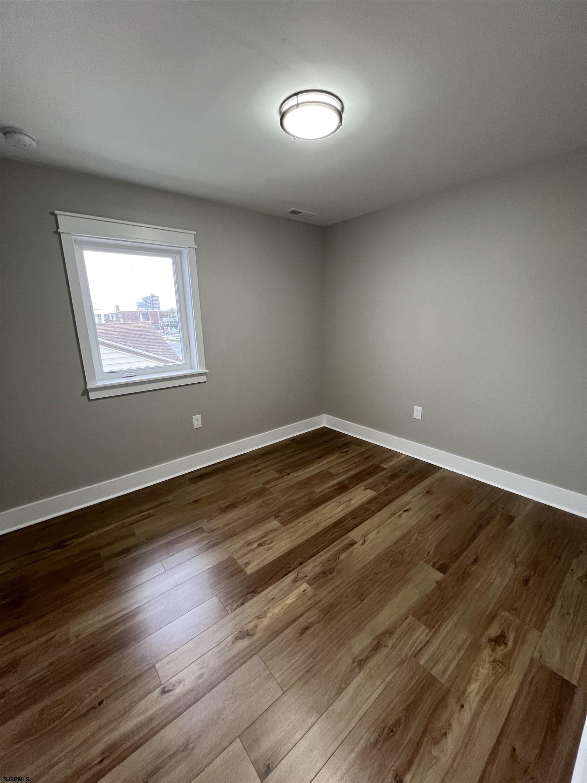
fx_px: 294
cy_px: 392
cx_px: 294
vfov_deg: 106.2
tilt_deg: -13.0
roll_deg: +1.2
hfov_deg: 89.9
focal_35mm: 13
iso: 200
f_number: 1.8
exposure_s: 1/60
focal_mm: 1.57
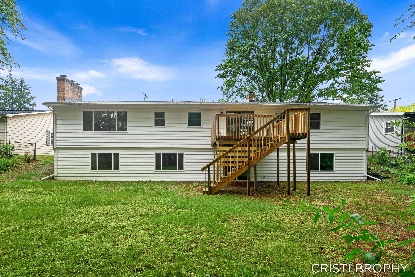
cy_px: 138
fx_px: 184
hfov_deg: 96.7
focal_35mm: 16
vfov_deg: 73.7
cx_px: 208
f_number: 8
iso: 250
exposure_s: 1/13
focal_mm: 16
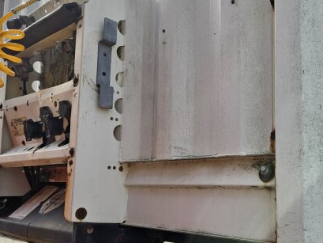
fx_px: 336
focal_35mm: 36
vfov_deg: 39.5
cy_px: 147
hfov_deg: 49.8
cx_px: 231
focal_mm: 5.4
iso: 40
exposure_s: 1/1248
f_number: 1.8
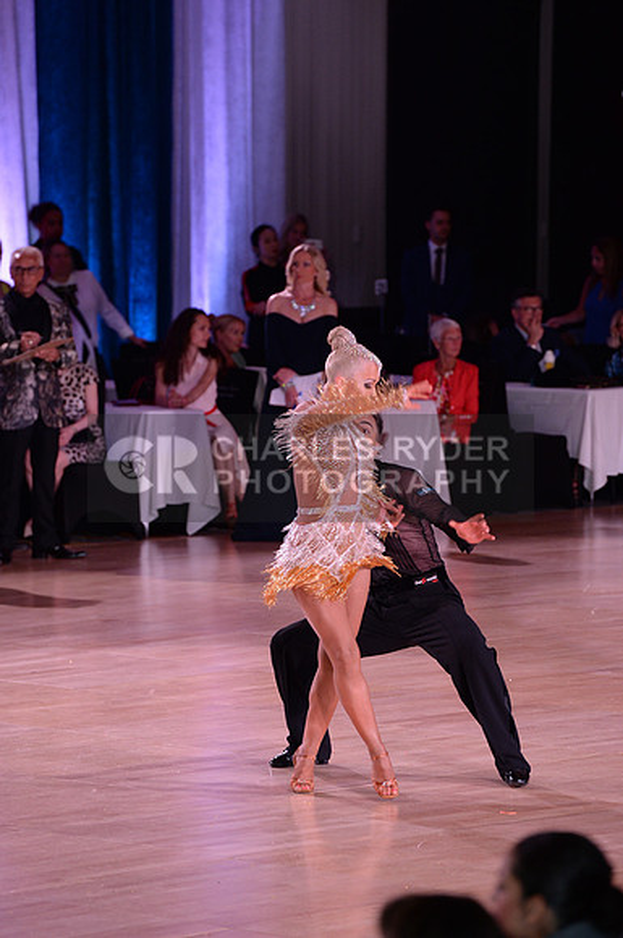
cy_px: 469
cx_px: 312
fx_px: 5207
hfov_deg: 6.8
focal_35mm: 200
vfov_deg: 10.3
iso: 2000
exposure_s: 1/250
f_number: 5
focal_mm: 200
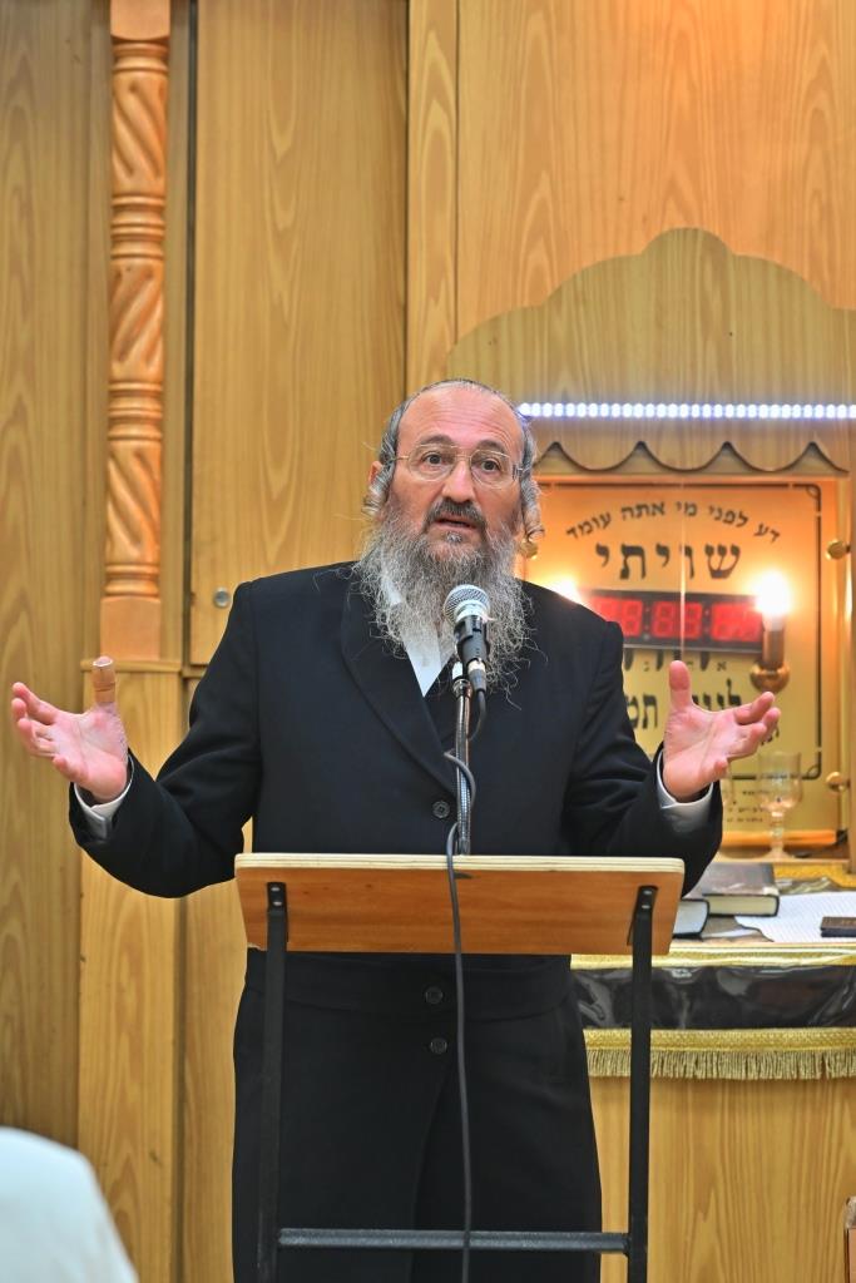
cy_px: 642
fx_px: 4706
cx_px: 428
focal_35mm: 132
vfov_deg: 15.5
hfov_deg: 10.4
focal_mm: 88
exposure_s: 1/200
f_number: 4
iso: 640
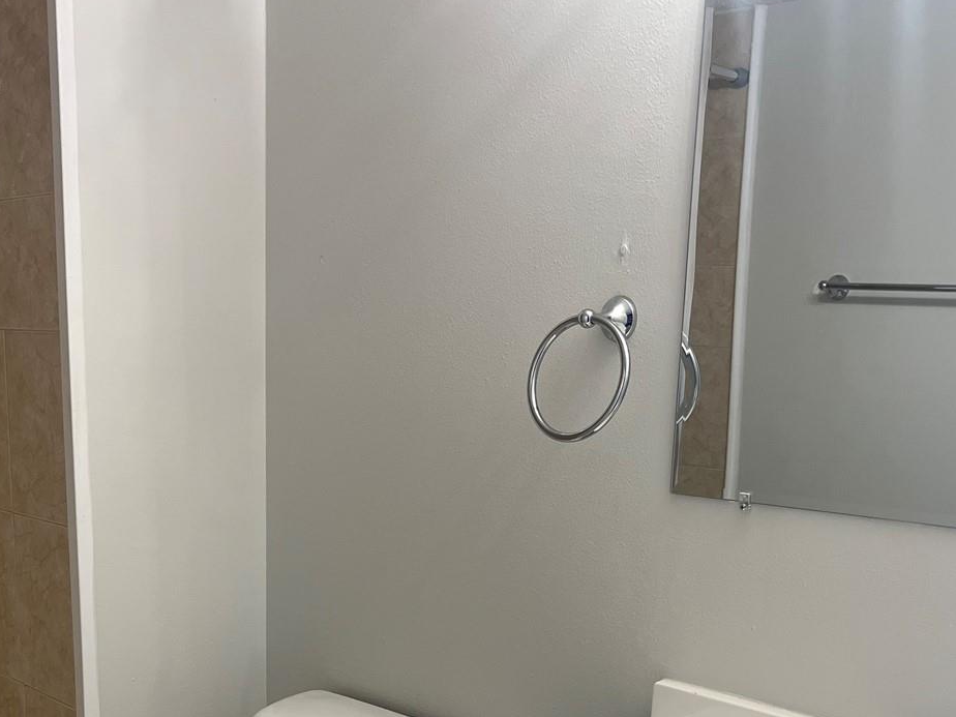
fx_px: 1243
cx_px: 404
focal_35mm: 45
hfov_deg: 42.0
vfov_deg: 31.2
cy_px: 595
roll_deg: -1.4
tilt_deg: -13.3
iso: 80
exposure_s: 1/120
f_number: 1.6
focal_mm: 5.1
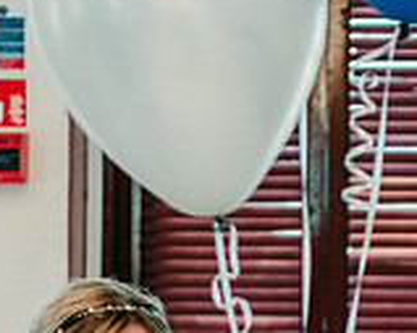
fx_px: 2960
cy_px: 447
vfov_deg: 6.4
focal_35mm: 240
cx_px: 430
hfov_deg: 8.0
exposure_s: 1/200
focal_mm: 70
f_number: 2.8
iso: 2200
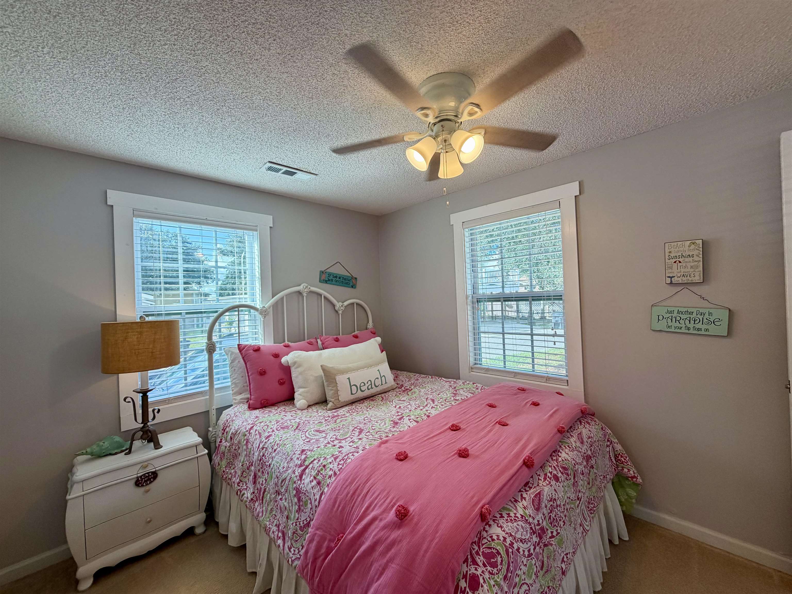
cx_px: 396
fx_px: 320
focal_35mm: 14
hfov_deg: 102.1
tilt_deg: +0.2
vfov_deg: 85.7
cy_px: 297
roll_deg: +2.3
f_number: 2.2
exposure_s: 1/125
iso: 50
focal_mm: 2.22
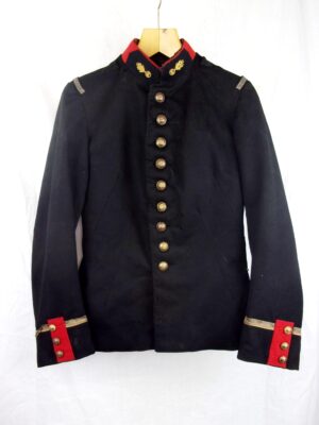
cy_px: 212
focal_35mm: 28
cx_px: 160
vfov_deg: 63.4
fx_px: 344
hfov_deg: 49.7
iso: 118
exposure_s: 1/34
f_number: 3.9
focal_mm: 5.1
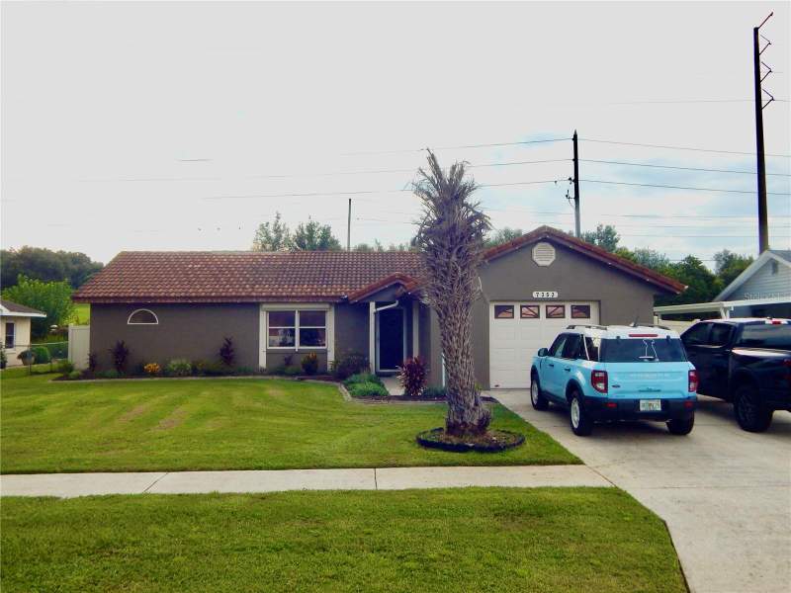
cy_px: 296
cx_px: 396
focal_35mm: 31
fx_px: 708
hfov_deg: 58.4
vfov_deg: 45.4
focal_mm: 5.6
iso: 125
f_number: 3.2
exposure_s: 1/640
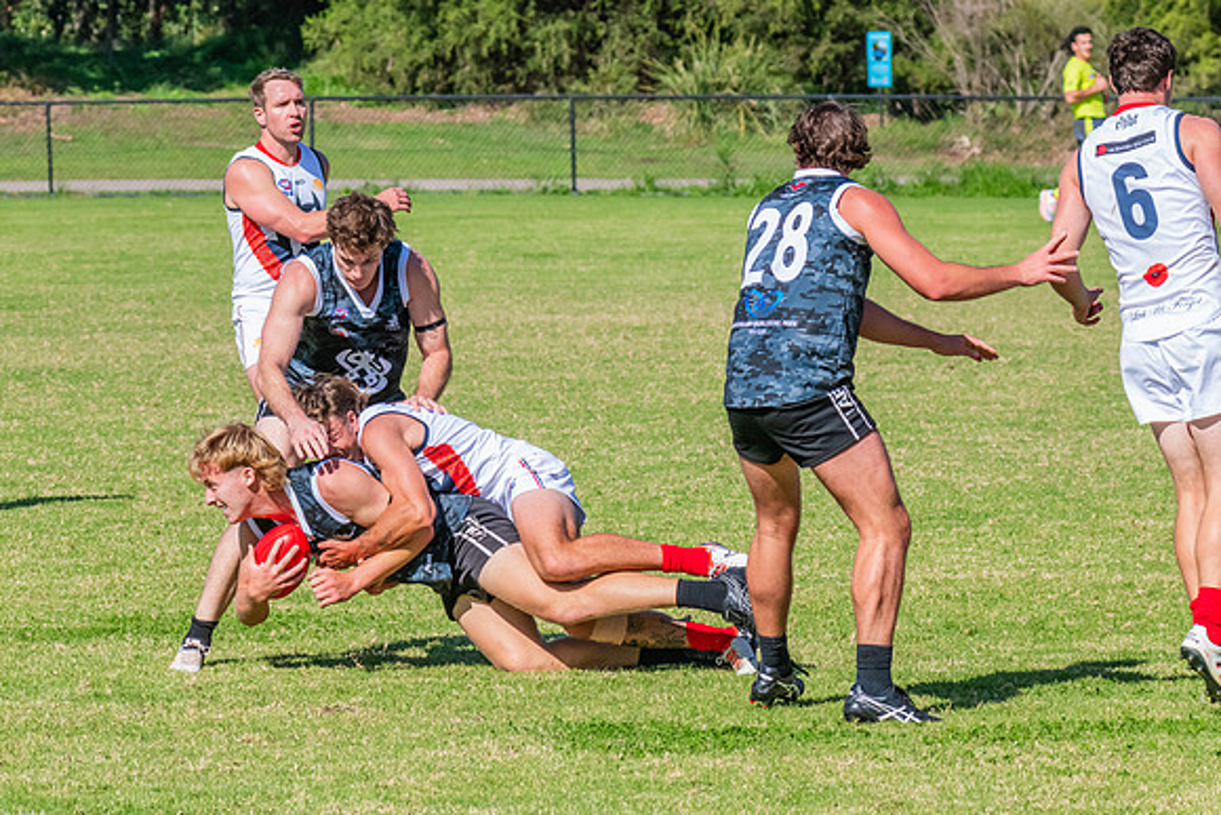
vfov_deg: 4.5
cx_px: 445
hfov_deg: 6.7
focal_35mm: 305
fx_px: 10354
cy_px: 422
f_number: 14
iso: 1600
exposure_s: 1/1600
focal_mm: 240
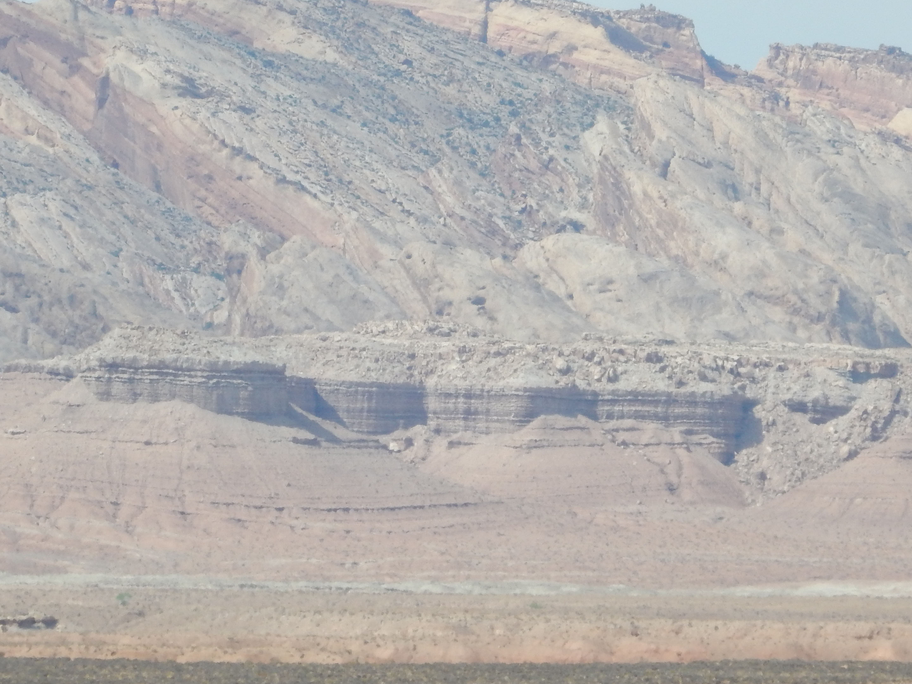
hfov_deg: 2.8
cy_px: 390
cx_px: 448
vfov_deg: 2.1
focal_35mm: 720
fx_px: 18969
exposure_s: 1/500
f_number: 6.3
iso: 125
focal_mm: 80.3
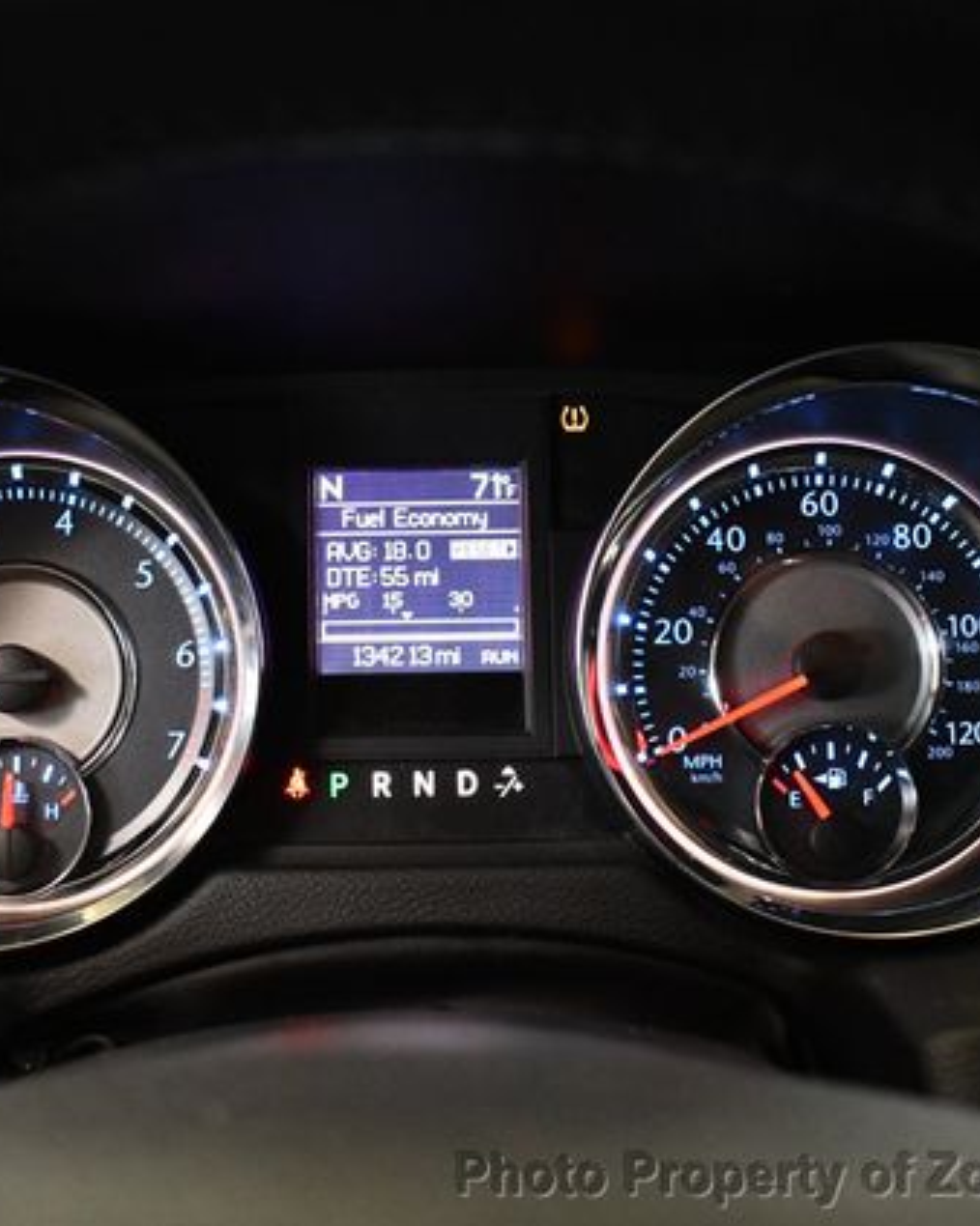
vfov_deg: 42.0
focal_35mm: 44
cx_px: 420
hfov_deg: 34.1
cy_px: 612
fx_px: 1596
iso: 3200
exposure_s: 1/100
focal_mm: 21
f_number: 3.8
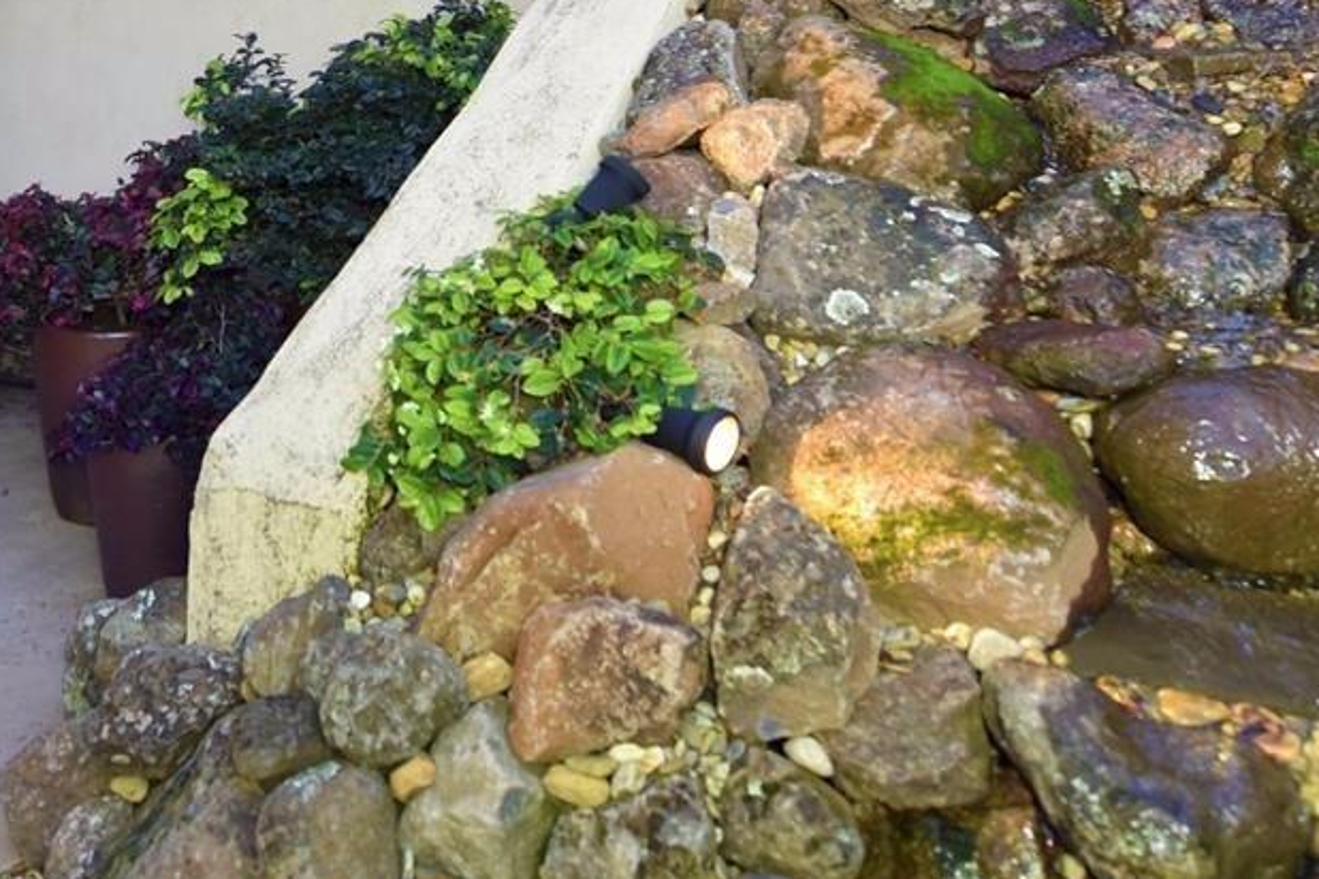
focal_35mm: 34
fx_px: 1246
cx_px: 329
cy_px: -143
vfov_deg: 32.8
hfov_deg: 53.3
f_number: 4
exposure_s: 1/60
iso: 800
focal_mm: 14
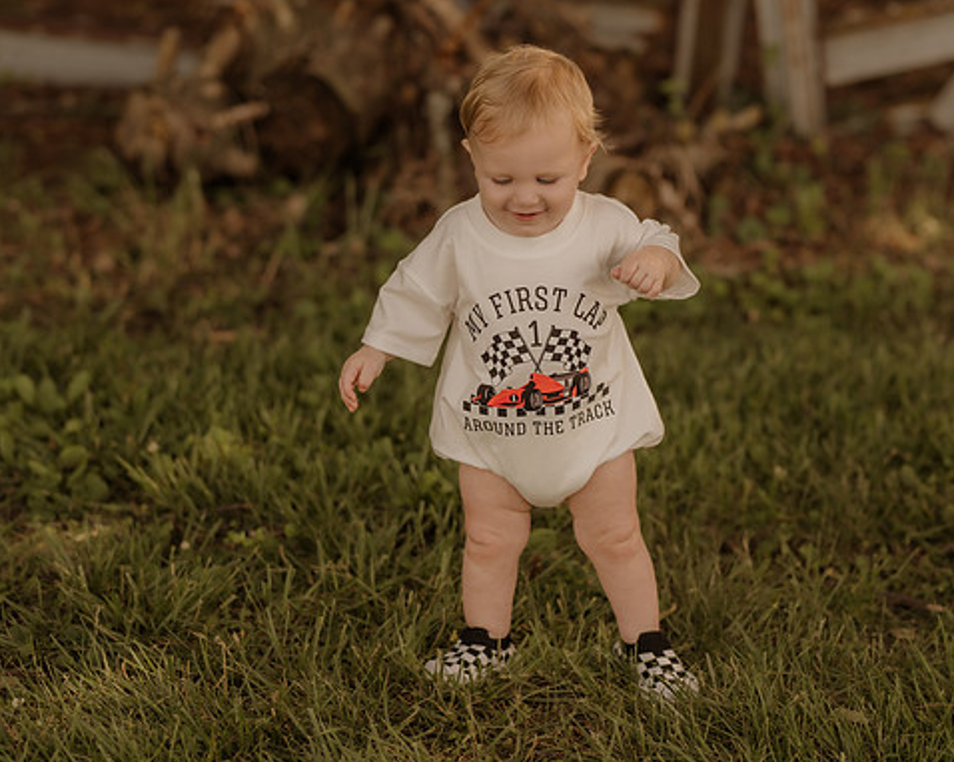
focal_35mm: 107
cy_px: 384
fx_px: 3020
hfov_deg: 18.0
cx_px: 507
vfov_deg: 14.4
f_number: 2
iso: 250
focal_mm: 85
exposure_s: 1/1250
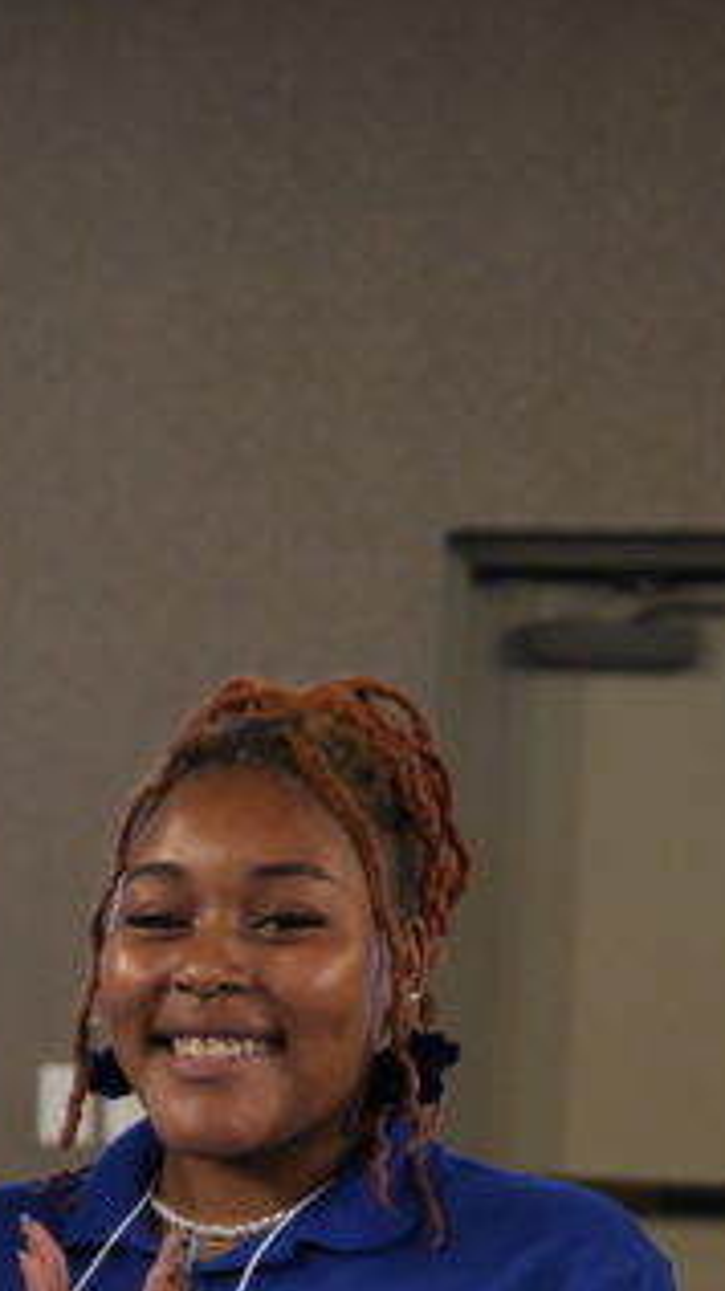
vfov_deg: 15.9
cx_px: -648
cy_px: 1317
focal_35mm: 132
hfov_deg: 8.7
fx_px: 4517
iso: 2500
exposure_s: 1/100
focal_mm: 39
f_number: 2.8
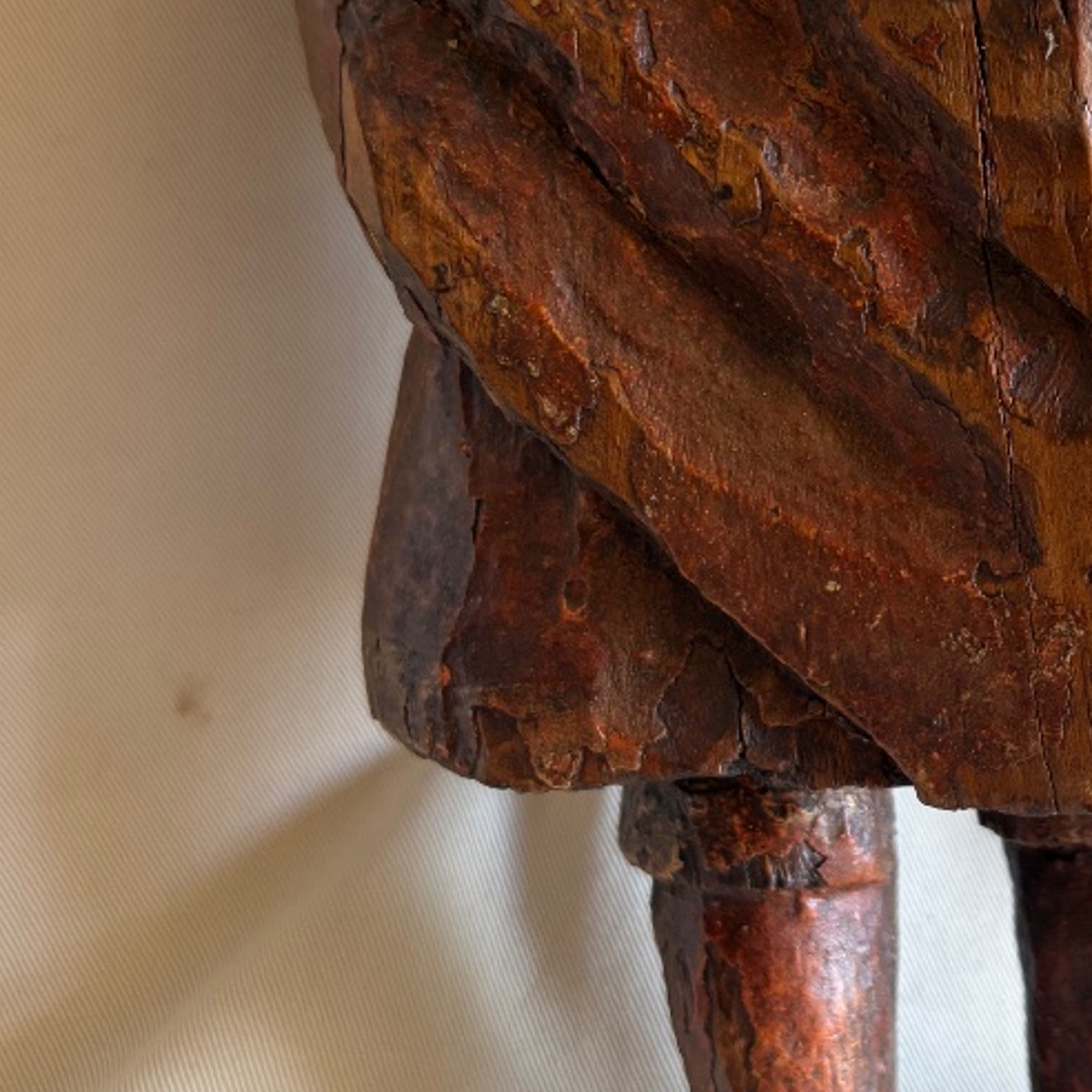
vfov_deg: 30.4
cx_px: 977
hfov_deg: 29.3
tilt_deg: -27.9
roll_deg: -5.2
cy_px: 371
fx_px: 1999
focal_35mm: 56
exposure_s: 1/60
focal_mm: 5.96
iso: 125
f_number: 1.6
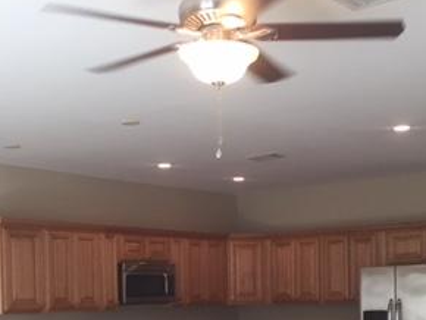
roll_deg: +1.0
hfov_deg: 30.2
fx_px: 788
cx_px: 222
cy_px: 336
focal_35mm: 64
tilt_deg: -3.0
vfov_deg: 21.9
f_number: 2.2
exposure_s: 1/30
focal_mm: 4.15
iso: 32
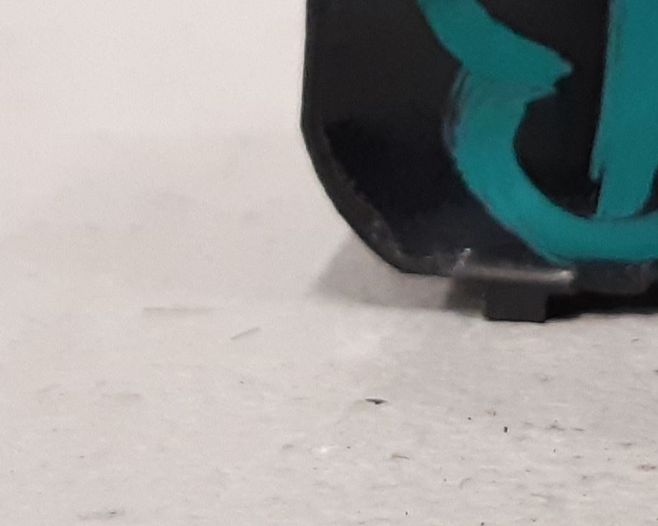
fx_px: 1110
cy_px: 208
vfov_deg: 26.6
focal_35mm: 57
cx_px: 657
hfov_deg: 30.7
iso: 250
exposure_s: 1/50
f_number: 1.7
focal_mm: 3.93
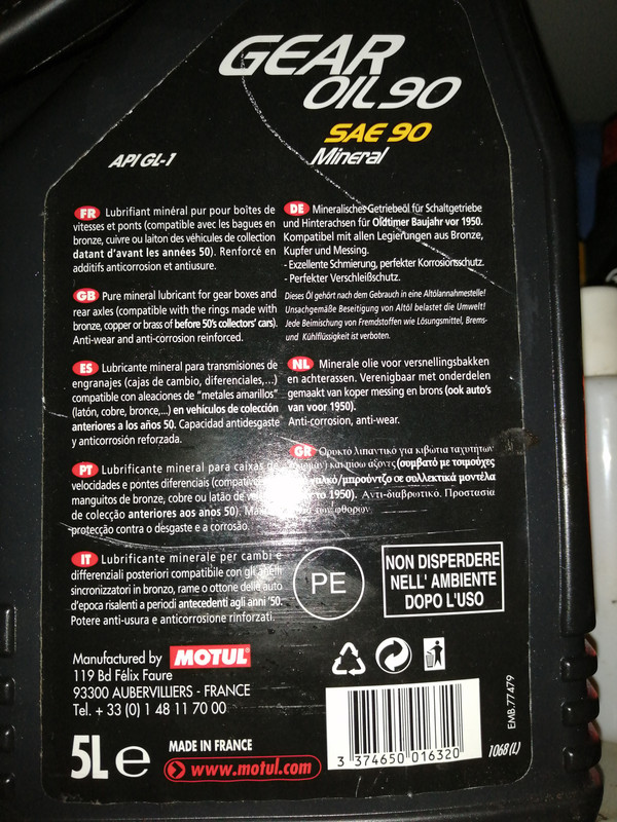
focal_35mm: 26
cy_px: 411
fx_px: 618
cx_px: 308
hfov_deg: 53.1
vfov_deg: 67.3
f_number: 1.8
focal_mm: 3.46
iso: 80
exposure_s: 1/100
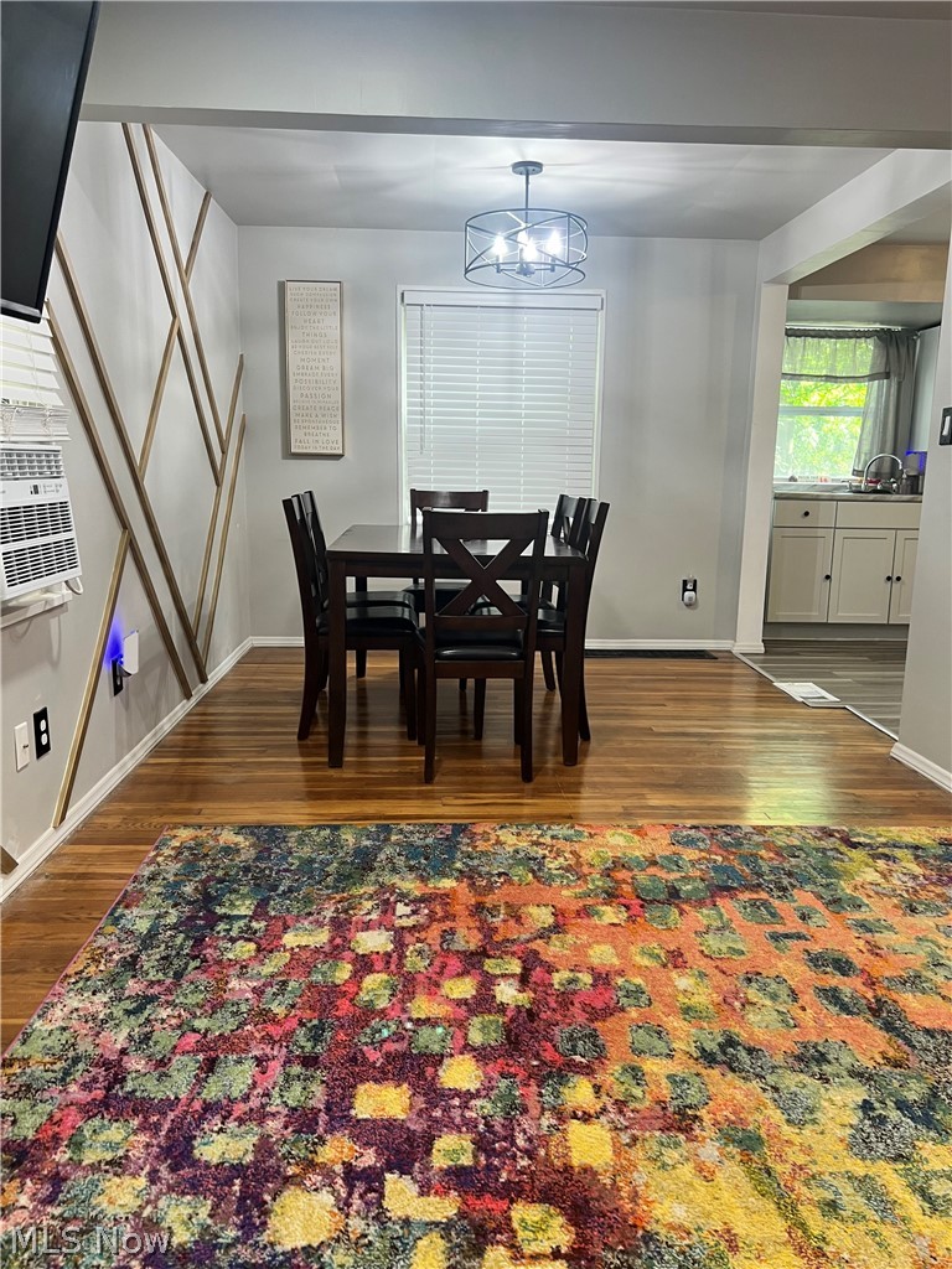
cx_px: 476
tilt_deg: -10.0
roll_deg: -0.9
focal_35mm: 26
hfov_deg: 53.1
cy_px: 634
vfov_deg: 67.3
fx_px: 953
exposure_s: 1/60
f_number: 1.5
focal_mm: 5.7
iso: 100
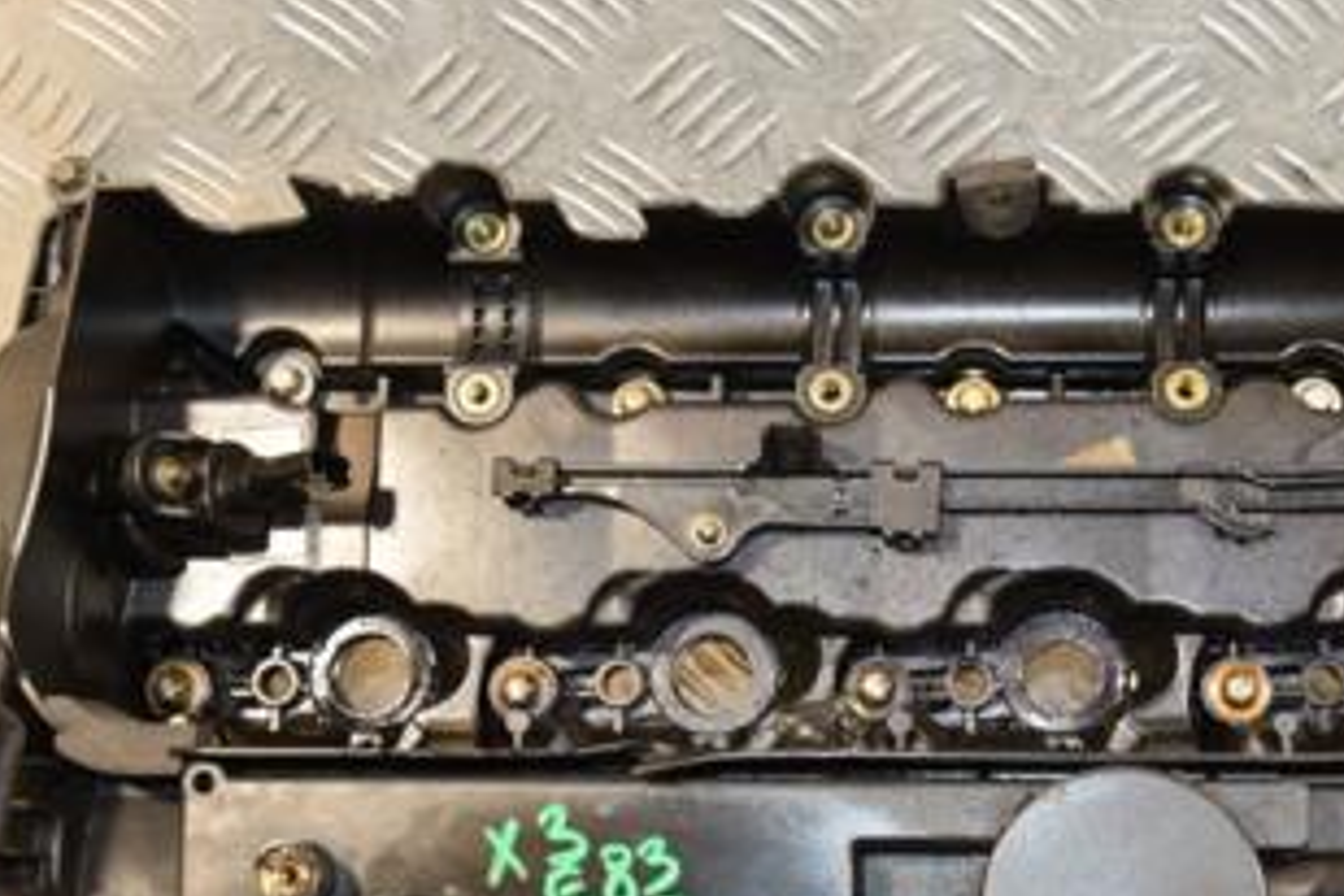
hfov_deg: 31.1
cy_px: 631
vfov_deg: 21.1
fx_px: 2389
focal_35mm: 64
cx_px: 909
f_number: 5
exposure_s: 1/125
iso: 800
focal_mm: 22
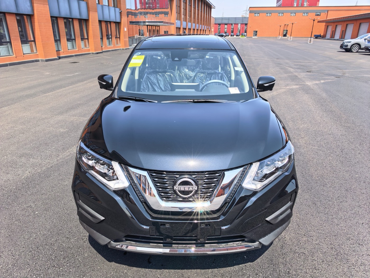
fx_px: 257
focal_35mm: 24
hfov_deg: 71.6
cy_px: 139
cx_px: 185
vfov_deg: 56.8
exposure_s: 1/2283
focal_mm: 5.75
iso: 50
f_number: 2
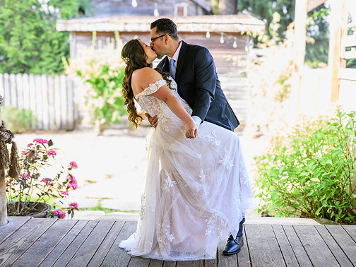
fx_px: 473
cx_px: 194
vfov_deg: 31.5
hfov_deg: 41.2
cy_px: 132
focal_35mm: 46
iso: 640
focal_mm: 37
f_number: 2.8
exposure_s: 1/200
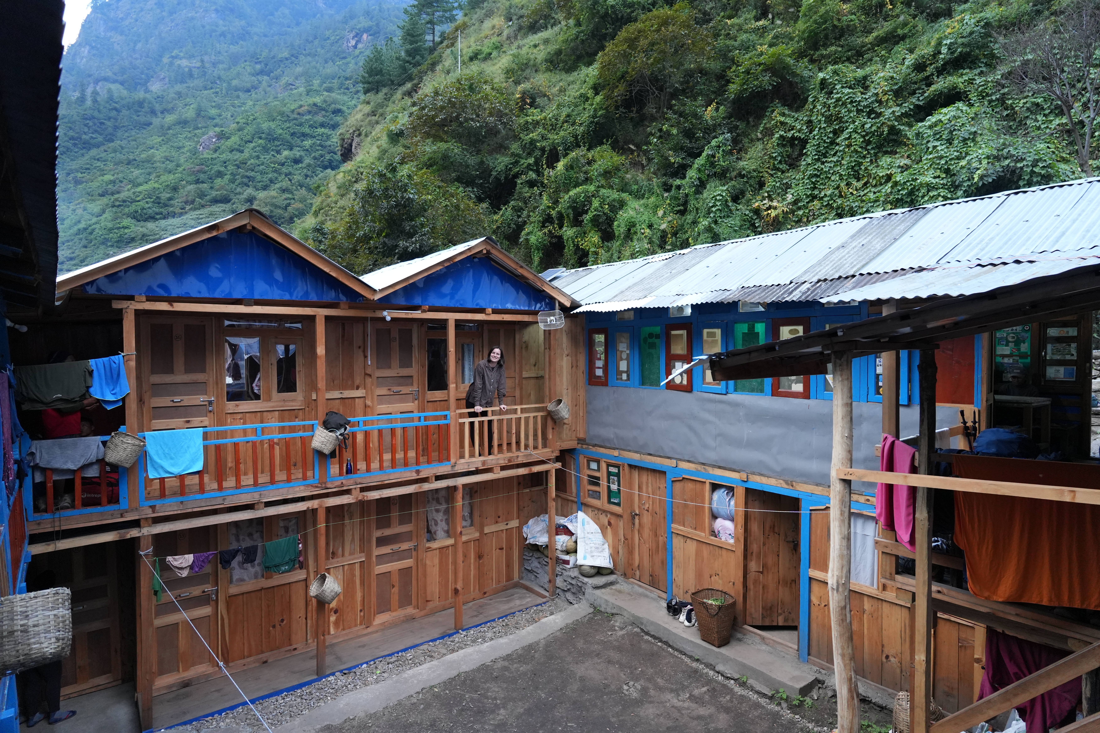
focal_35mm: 20
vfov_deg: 61.9
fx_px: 611
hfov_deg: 84.0
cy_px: 366
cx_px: 550
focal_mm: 20
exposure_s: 1/250
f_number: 4
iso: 2500
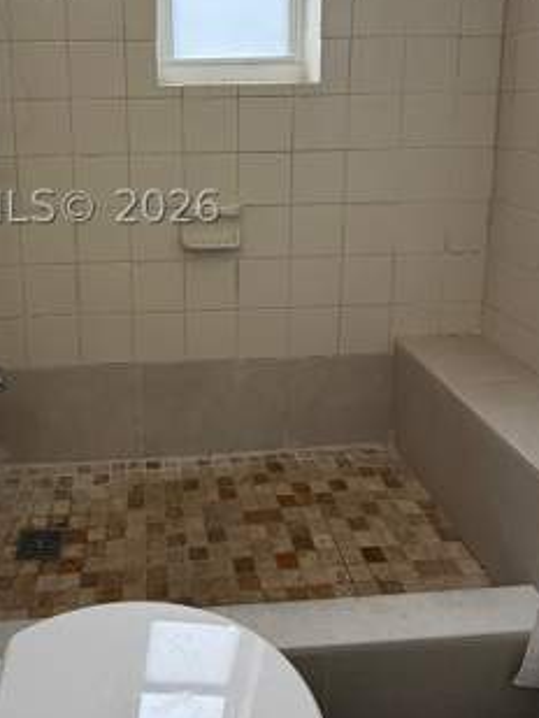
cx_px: 165
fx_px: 602
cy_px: 207
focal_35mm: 29
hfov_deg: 47.2
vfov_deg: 59.3
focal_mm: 2.22
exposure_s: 1/99
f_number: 2.2
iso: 160
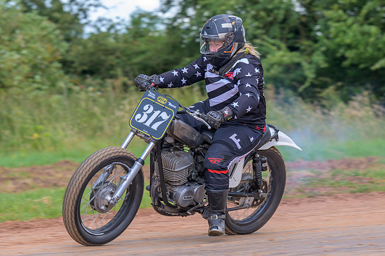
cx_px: 174
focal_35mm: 254
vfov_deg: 5.4
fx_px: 2717
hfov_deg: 8.1
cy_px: 106
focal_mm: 130
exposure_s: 1/400
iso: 250
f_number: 4
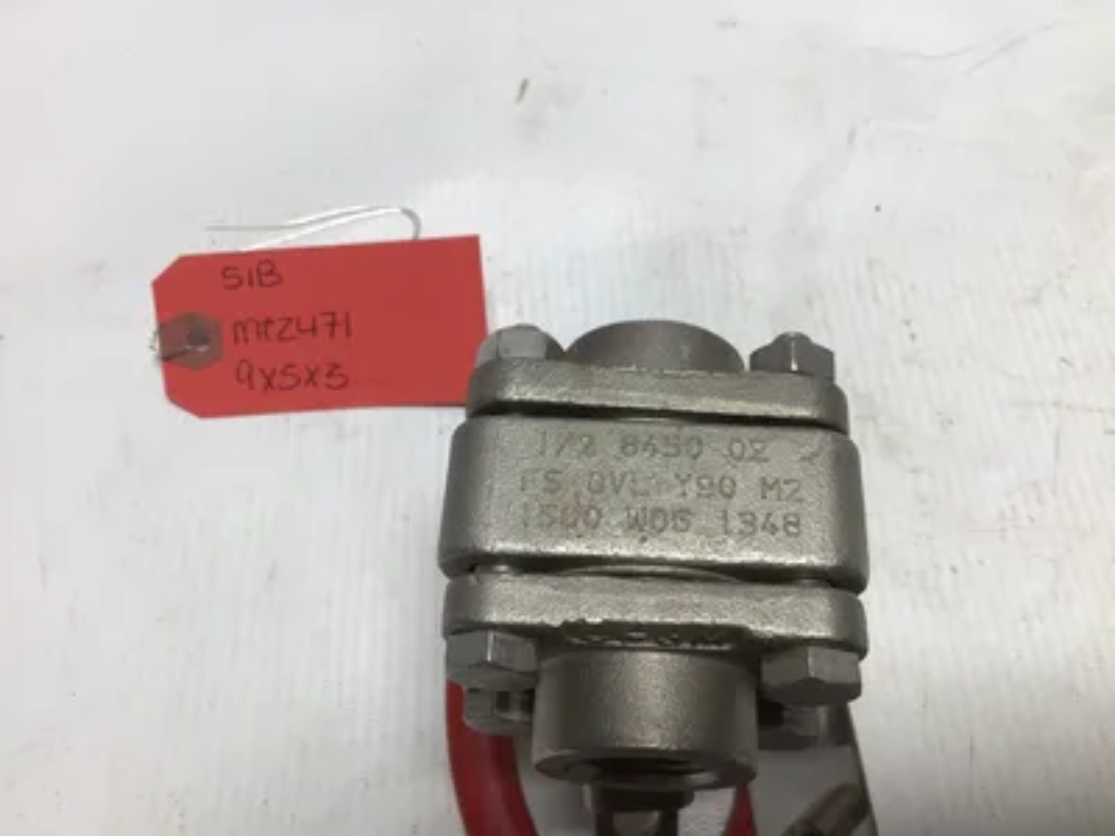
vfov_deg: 45.4
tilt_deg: -62.9
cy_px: 418
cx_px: 558
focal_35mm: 31
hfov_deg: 58.4
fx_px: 999
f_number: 2.4
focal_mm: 3.3
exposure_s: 1/120
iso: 25
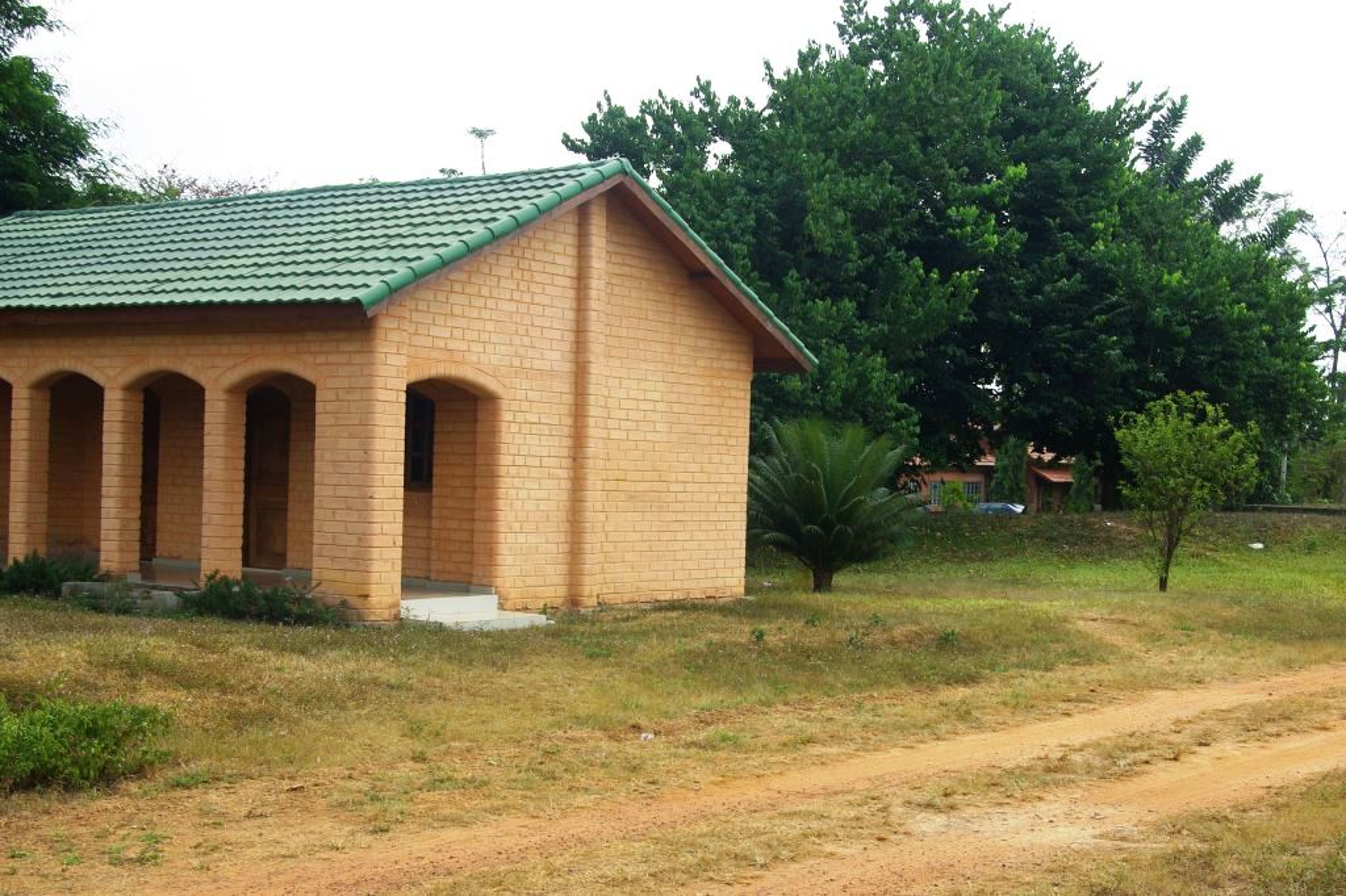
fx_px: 1719
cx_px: 673
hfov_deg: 42.8
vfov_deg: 29.2
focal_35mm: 46
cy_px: 448
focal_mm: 31
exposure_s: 1/180
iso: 100
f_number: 5.6
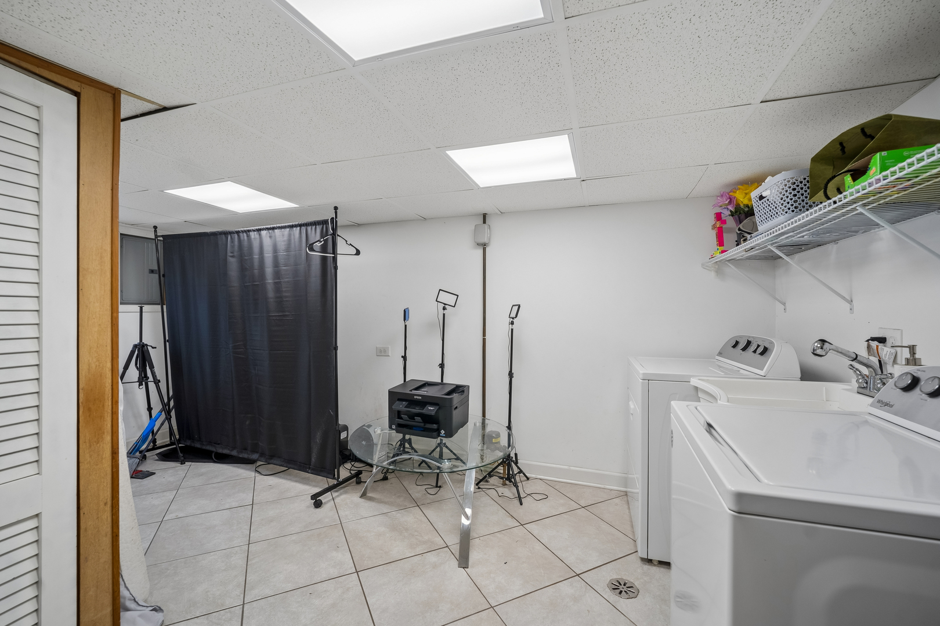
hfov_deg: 104.3
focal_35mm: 14
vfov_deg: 81.2
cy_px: 313
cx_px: 470
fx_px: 366
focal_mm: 14
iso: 640
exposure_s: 1/80
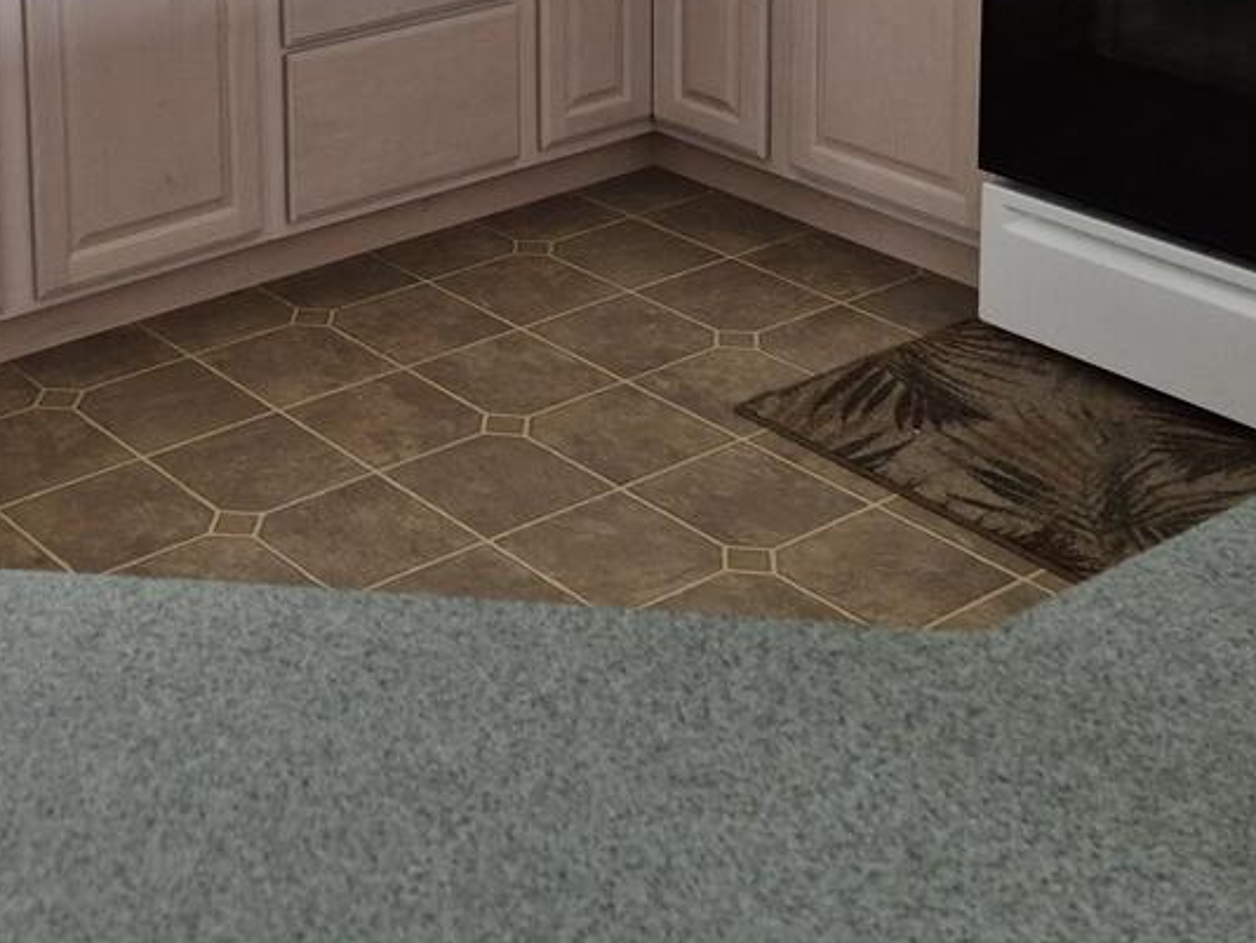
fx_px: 2251
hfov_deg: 30.4
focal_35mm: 62
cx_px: 249
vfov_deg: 21.7
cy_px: -230
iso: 400
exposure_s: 1/120
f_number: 1.8
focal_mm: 5.4
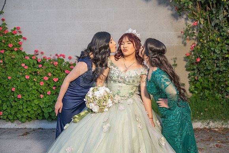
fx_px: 356
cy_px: 76
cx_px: 114
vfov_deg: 24.2
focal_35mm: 56
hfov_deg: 35.6
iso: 200
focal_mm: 56
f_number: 2.8
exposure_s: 1/160
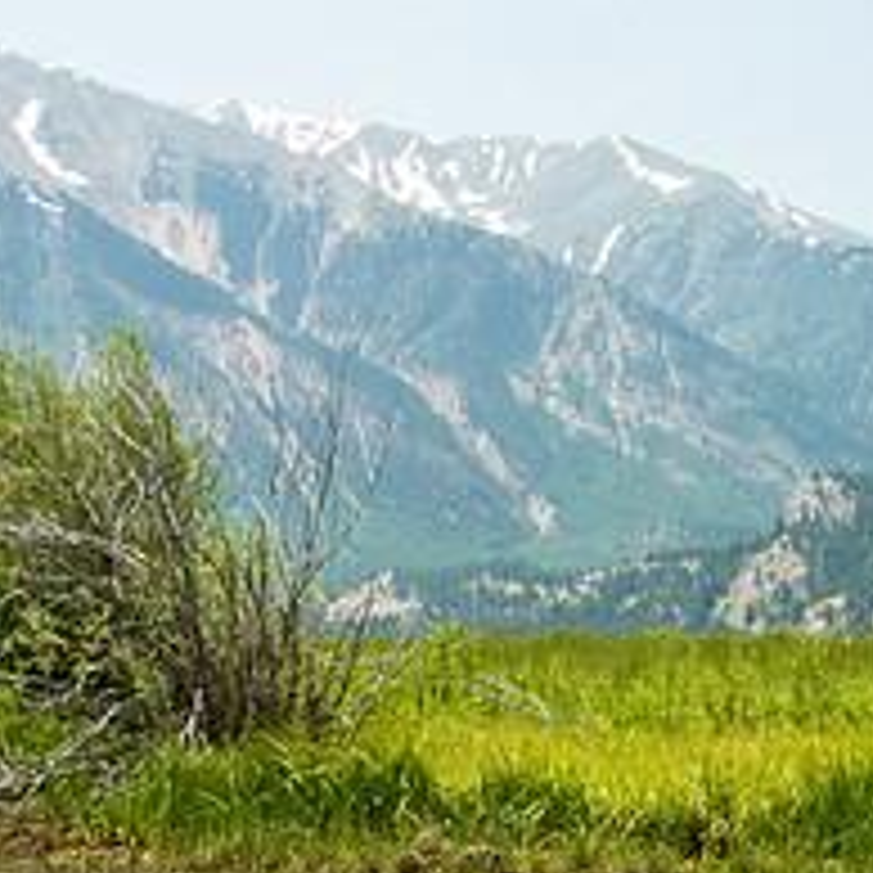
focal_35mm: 99
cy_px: 720
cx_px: 549
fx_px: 2825
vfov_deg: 17.4
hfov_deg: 17.5
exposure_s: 1/25
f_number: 22
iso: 250
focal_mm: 26
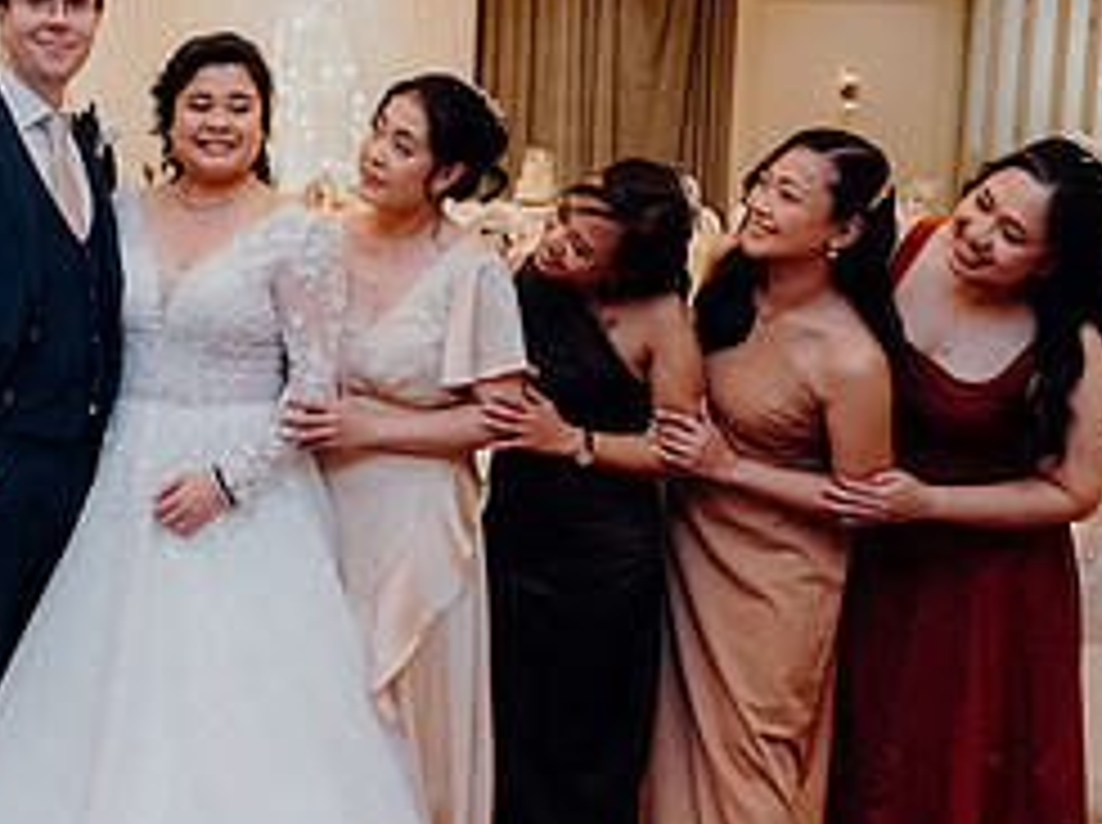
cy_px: 385
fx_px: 2321
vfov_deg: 20.1
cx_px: -45
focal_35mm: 73
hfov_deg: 25.2
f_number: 3.5
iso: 3200
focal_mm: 32
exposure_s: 1/160
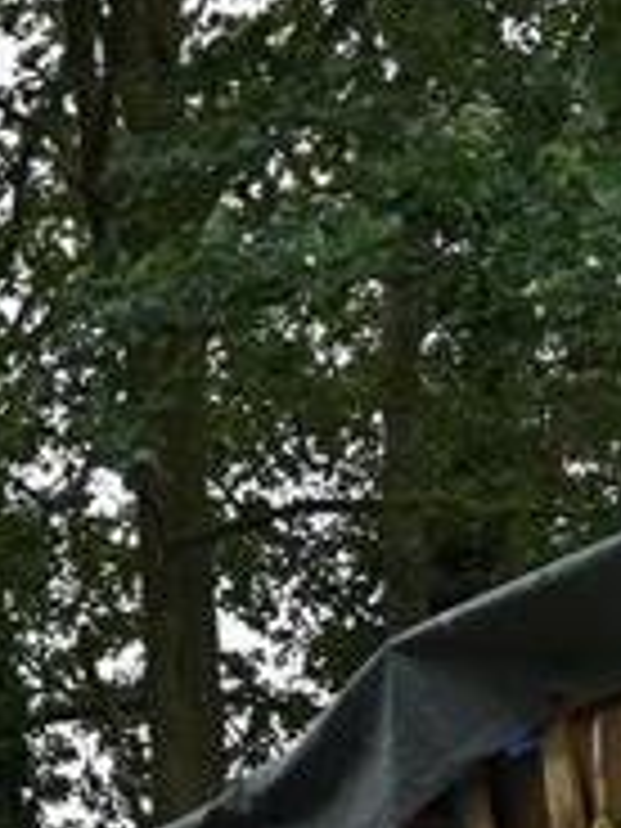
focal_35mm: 124
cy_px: 1109
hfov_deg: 9.5
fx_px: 2966
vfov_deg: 15.1
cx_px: -1202
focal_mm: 24
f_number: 5.6
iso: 200
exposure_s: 1/125
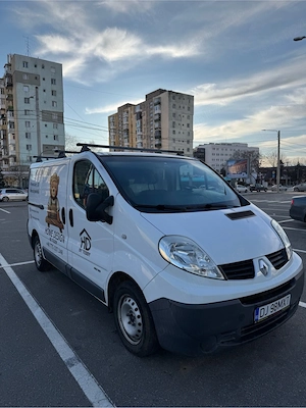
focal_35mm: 24
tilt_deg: -3.4
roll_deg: +0.6
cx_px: 153
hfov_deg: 56.8
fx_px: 283
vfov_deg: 71.6
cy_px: 204
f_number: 1.78
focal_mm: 6.76
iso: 80
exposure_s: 1/4950
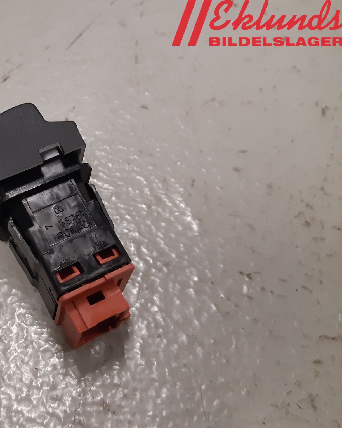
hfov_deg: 41.1
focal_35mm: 34
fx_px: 430
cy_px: 214
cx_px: 57
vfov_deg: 52.8
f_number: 1.7
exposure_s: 1/50
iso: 125
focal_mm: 3.93
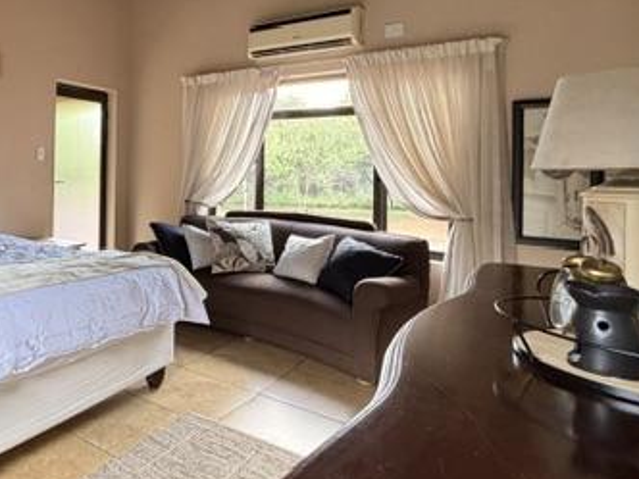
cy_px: 165
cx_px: 108
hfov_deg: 59.0
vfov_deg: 50.6
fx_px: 498
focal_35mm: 27
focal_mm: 2.22
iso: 320
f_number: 2.2
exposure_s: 1/121
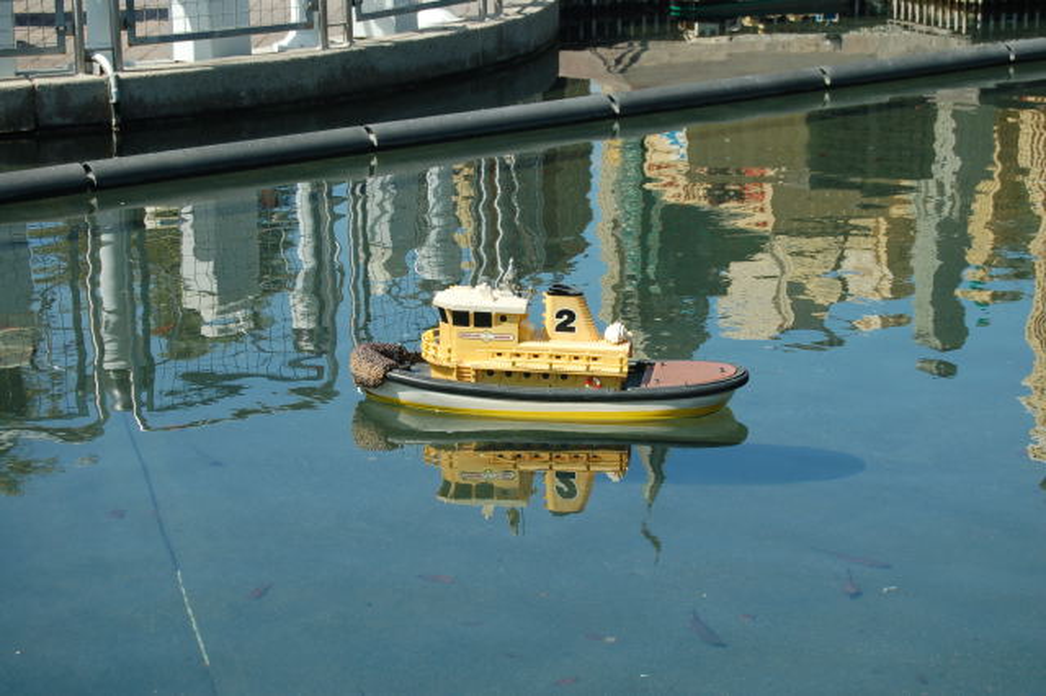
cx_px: 523
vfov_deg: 16.5
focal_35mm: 82
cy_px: 348
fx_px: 2396
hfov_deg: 24.6
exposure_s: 1/160
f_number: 6.3
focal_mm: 55
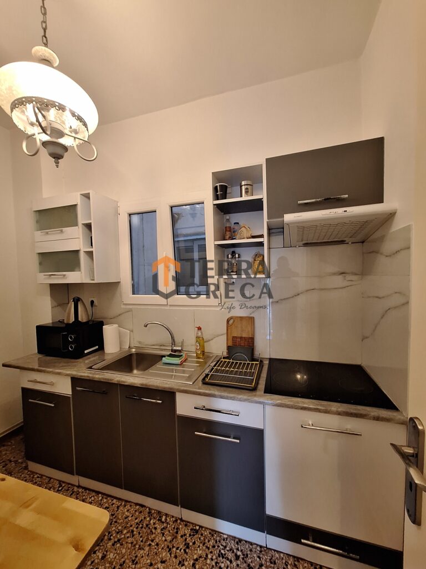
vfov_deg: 106.2
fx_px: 213
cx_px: 213
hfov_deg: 89.9
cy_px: 284
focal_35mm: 13
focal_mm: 1.74
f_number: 2.2
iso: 160
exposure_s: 1/25
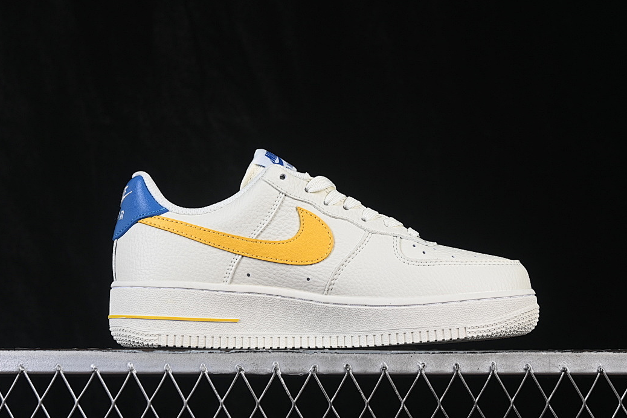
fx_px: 1358
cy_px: 214
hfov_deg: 26.0
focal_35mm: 78
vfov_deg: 17.5
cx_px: 318
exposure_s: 1/80
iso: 160
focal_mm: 50
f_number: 8
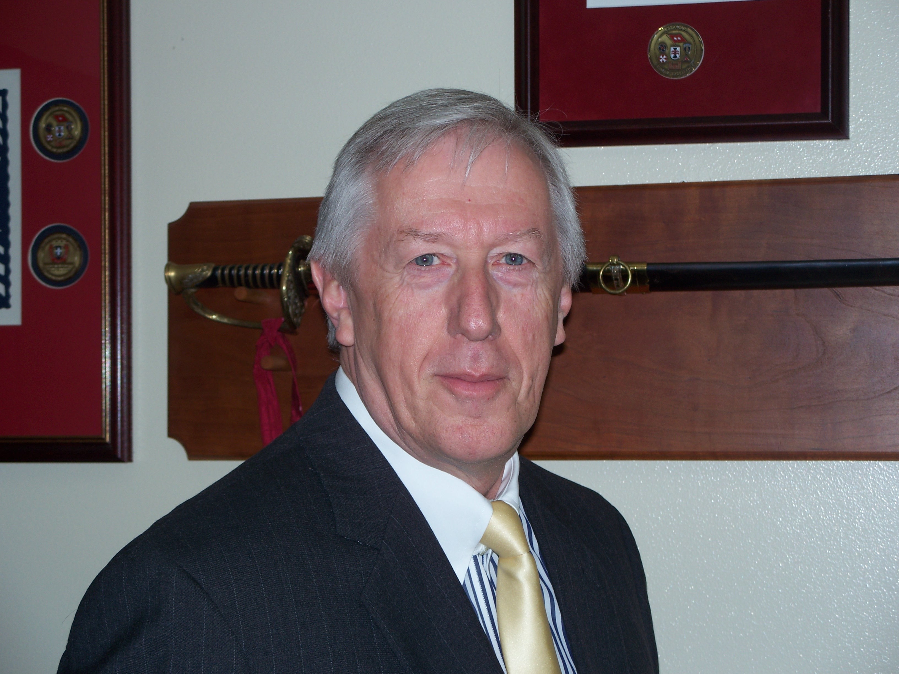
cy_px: 337
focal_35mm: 82
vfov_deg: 18.0
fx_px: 2130
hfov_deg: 23.8
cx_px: 450
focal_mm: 17.3
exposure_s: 1/125
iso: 80
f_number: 3.6
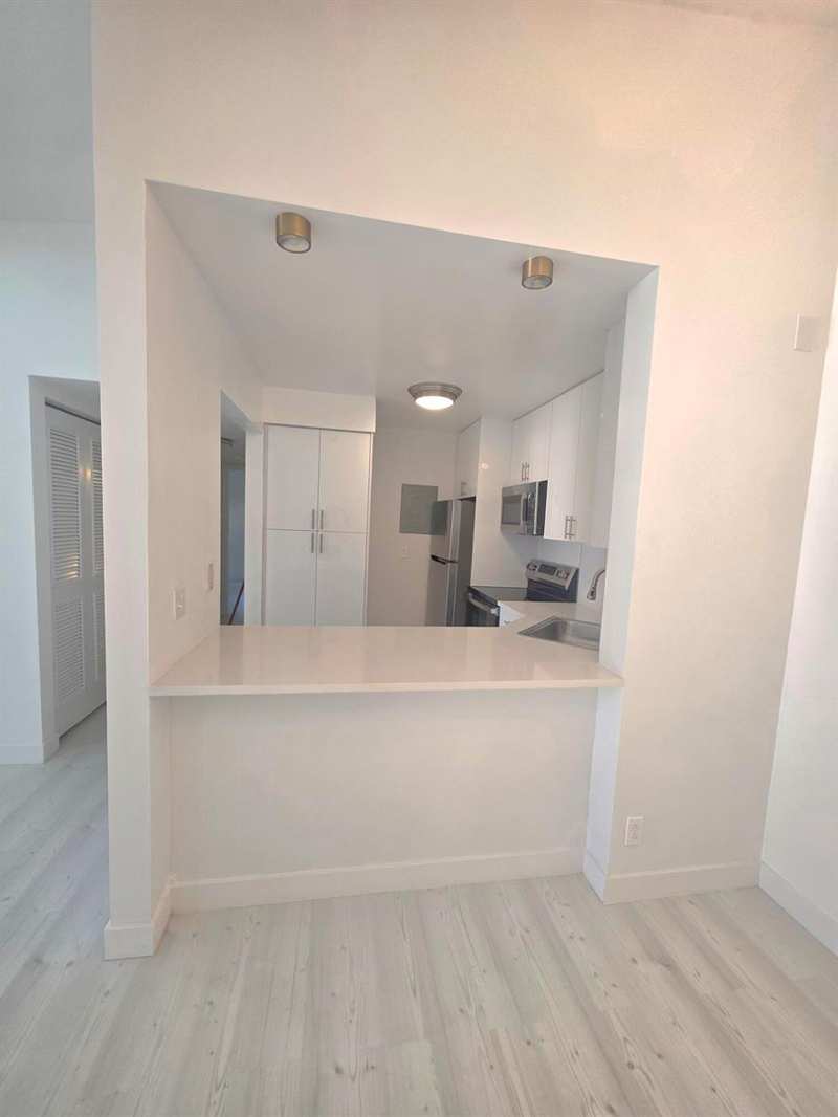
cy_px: 558
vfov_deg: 106.2
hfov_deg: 89.9
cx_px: 419
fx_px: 419
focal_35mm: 13
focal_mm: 2.2
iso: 80
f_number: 1.9
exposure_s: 1/120
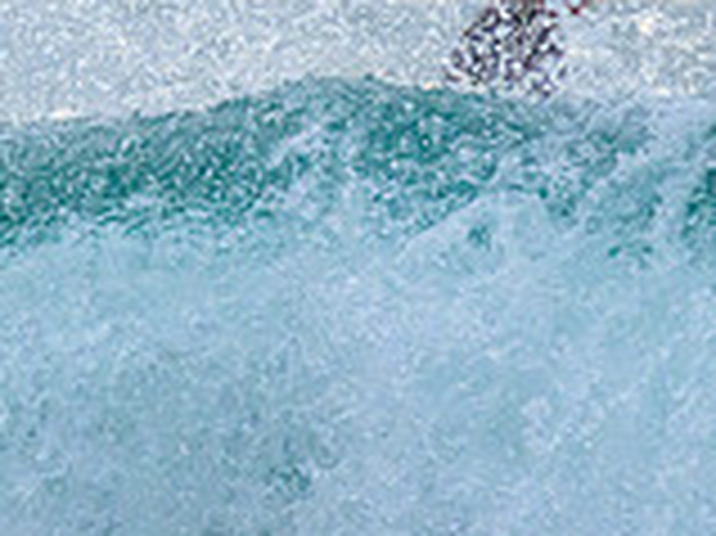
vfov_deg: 0.5
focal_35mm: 3010
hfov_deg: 0.7
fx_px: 62212
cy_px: 166
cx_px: -611
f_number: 11
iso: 2800
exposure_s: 1/2000
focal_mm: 800
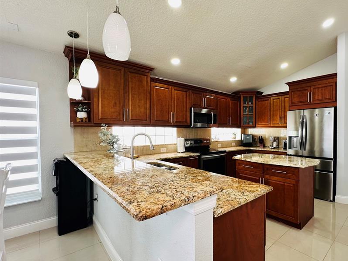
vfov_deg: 71.6
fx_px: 181
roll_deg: +0.2
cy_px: 136
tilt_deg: -1.9
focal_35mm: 18
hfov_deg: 85.5
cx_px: 223
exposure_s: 1/99
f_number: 2.2
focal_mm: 2.22
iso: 160
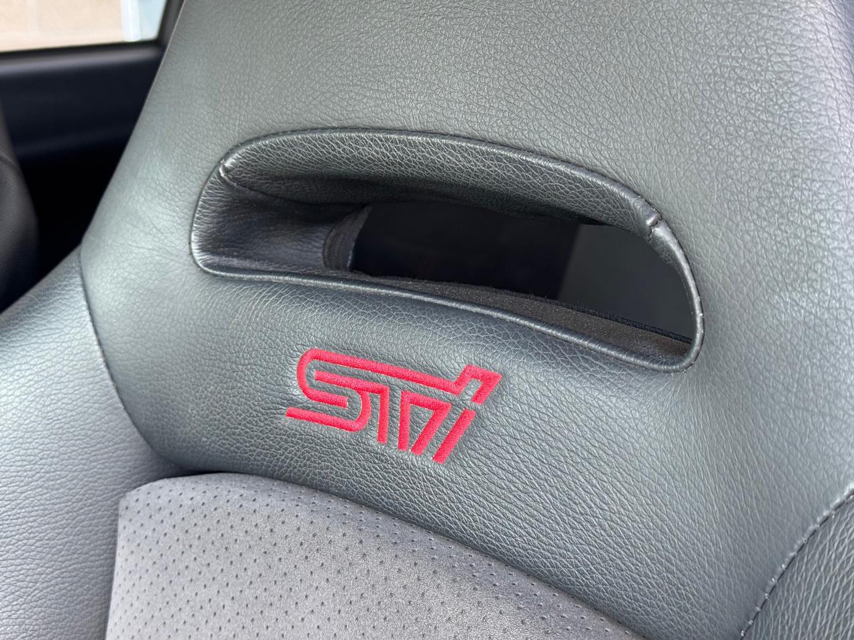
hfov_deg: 39.7
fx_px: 1184
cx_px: 427
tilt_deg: -15.8
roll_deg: +0.4
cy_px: 320
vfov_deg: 30.3
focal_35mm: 48
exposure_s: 1/70
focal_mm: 6.76
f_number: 1.78
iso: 100
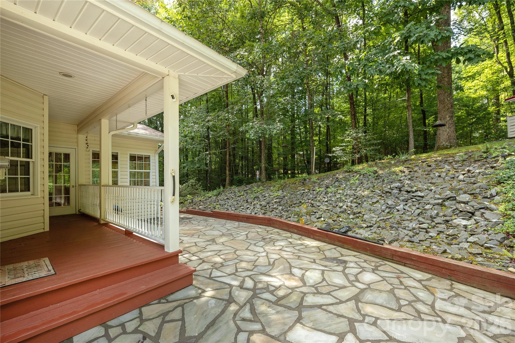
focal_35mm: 14
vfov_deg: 81.2
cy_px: 172
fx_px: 200
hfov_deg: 104.3
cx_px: 258
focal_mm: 14
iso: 320
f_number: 7.1
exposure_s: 1/80
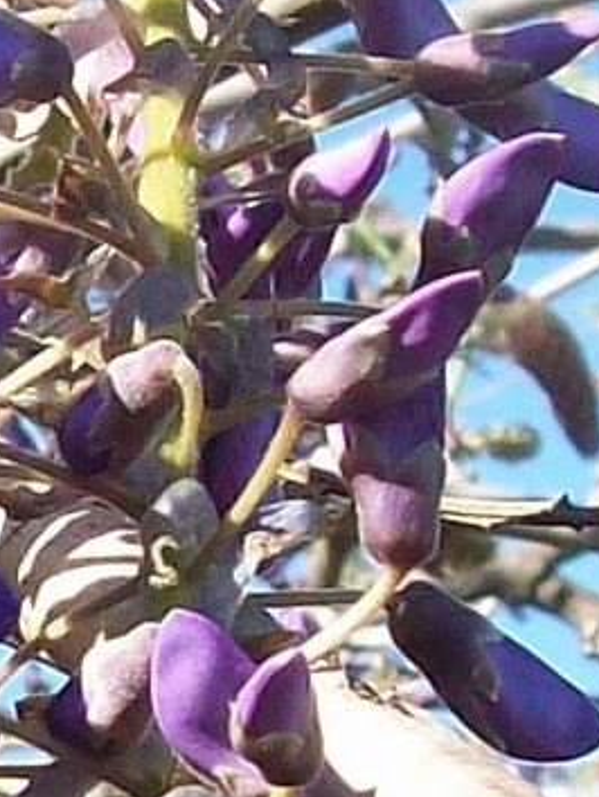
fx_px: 5853
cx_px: -249
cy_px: 500
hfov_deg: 5.8
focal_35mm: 254
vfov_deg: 7.8
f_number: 4.8
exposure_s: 1/246
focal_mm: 6
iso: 80
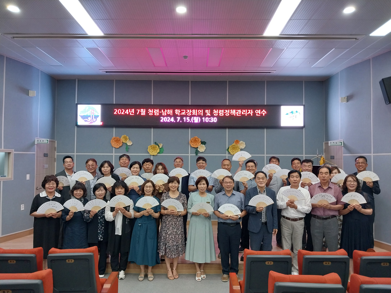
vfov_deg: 53.1
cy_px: 146
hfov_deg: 67.3
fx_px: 294
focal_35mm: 26
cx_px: 196
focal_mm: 4
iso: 125
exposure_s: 1/60
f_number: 1.8
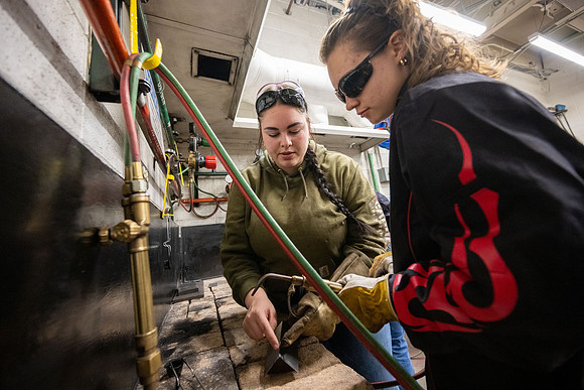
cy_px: 195
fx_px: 227
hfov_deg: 104.2
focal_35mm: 14
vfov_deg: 81.2
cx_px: 292
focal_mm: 14
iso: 2500
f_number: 4
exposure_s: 1/125
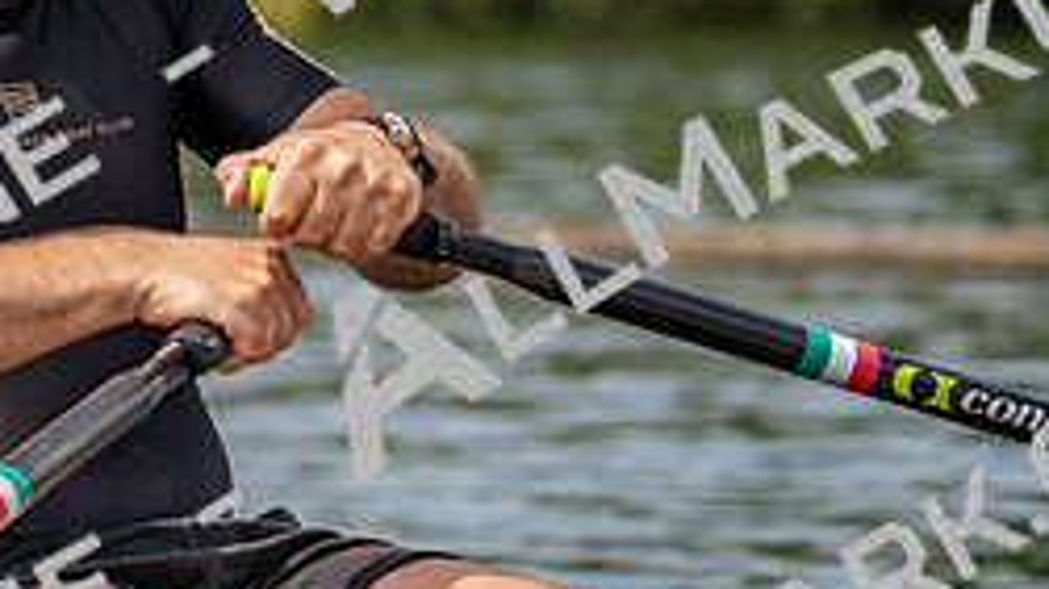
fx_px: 13486
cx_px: -25
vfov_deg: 2.5
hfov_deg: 4.4
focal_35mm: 485
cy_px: 86
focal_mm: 200
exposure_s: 1/1600
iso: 320
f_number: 5.6
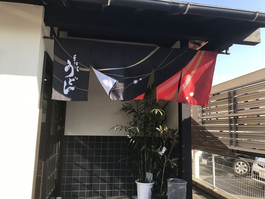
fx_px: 214
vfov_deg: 49.7
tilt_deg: +7.3
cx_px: 132
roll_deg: -1.8
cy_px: 100
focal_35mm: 28
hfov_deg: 63.5
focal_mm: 3.99
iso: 20
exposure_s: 1/598
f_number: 1.8
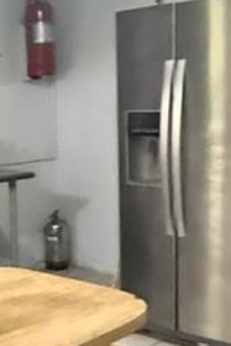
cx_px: 21
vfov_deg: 27.8
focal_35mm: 72
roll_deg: +1.2
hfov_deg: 18.6
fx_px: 693
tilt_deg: -11.4
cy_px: 246
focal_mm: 2.22
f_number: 2.2
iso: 1600
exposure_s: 1/56
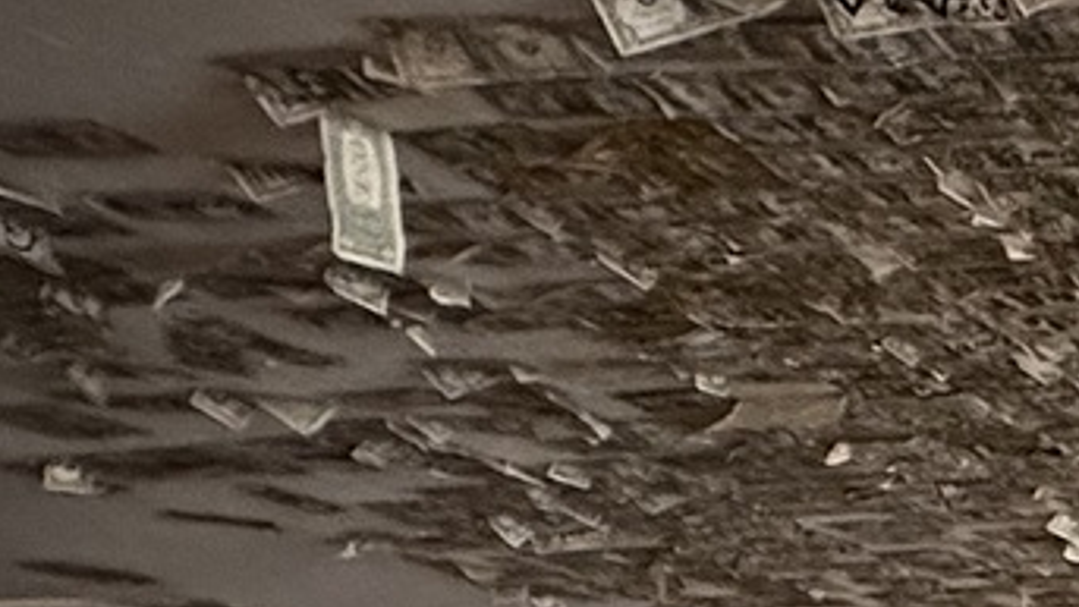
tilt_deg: -5.3
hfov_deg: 23.6
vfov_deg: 15.4
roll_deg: -0.7
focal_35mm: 64
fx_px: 1831
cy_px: 1189
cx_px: 1752
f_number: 2.2
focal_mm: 2.22
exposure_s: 1/40
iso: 1000
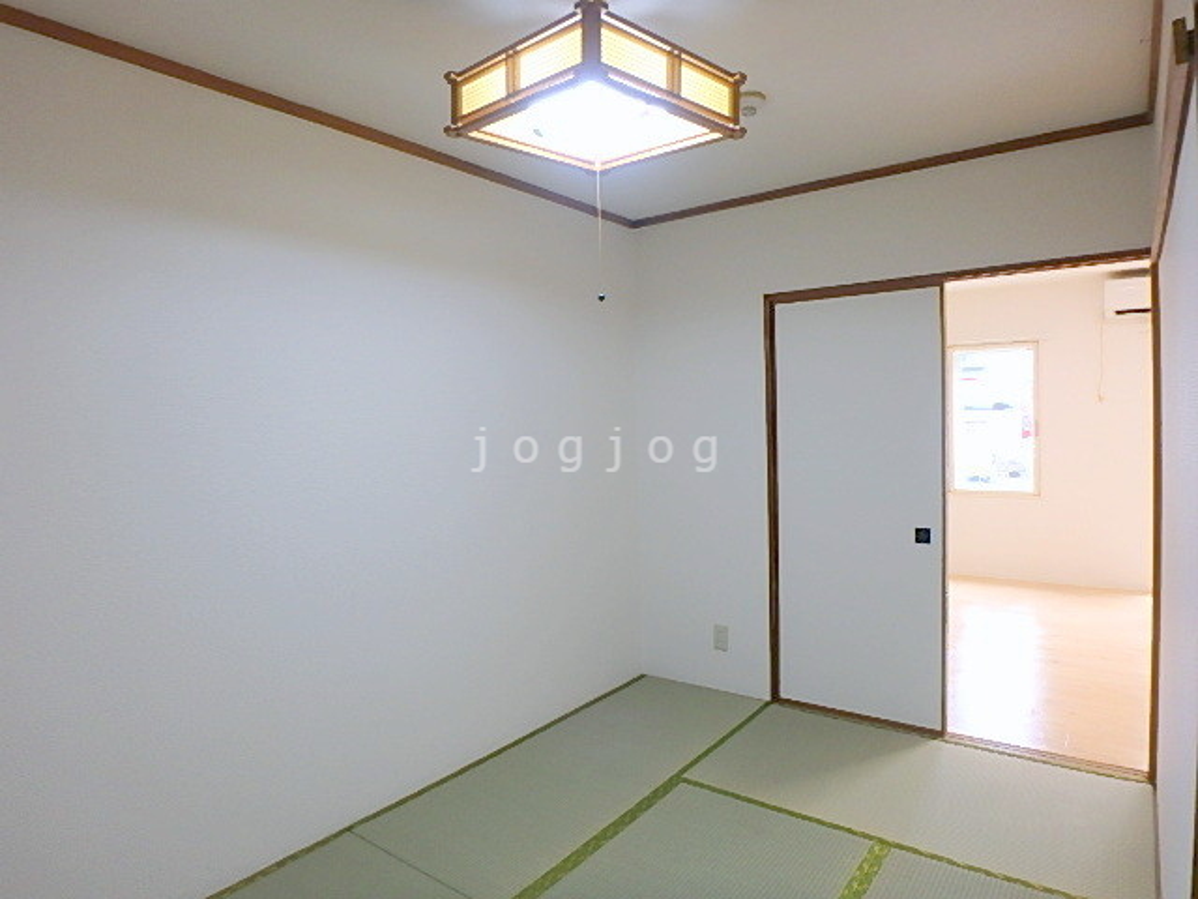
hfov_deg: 79.0
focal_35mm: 21
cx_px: 599
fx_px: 727
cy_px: 450
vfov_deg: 63.4
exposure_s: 1/40
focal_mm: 3.7
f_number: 3.5
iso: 200
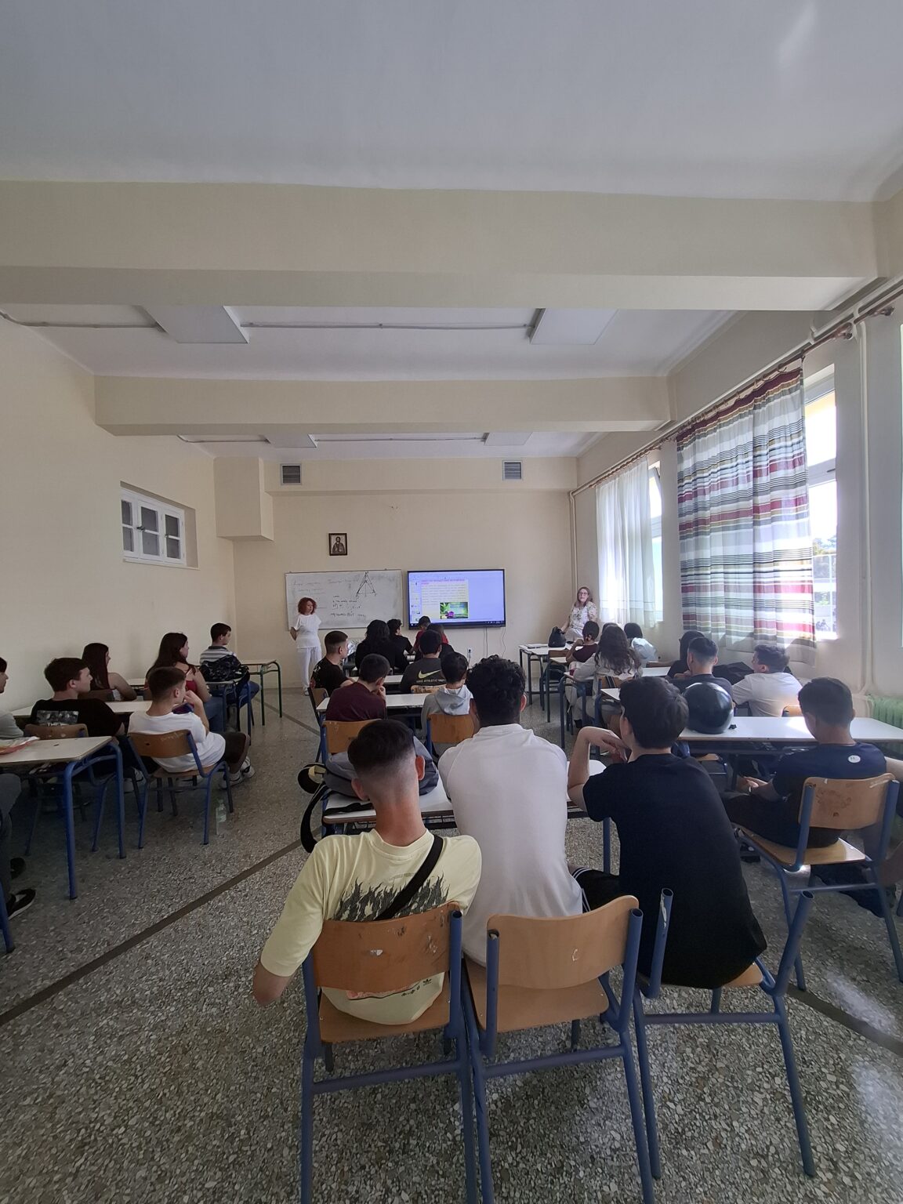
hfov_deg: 89.9
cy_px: 602
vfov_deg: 106.2
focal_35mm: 13
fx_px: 452
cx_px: 452
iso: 40
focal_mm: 1.74
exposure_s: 1/50
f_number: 2.2
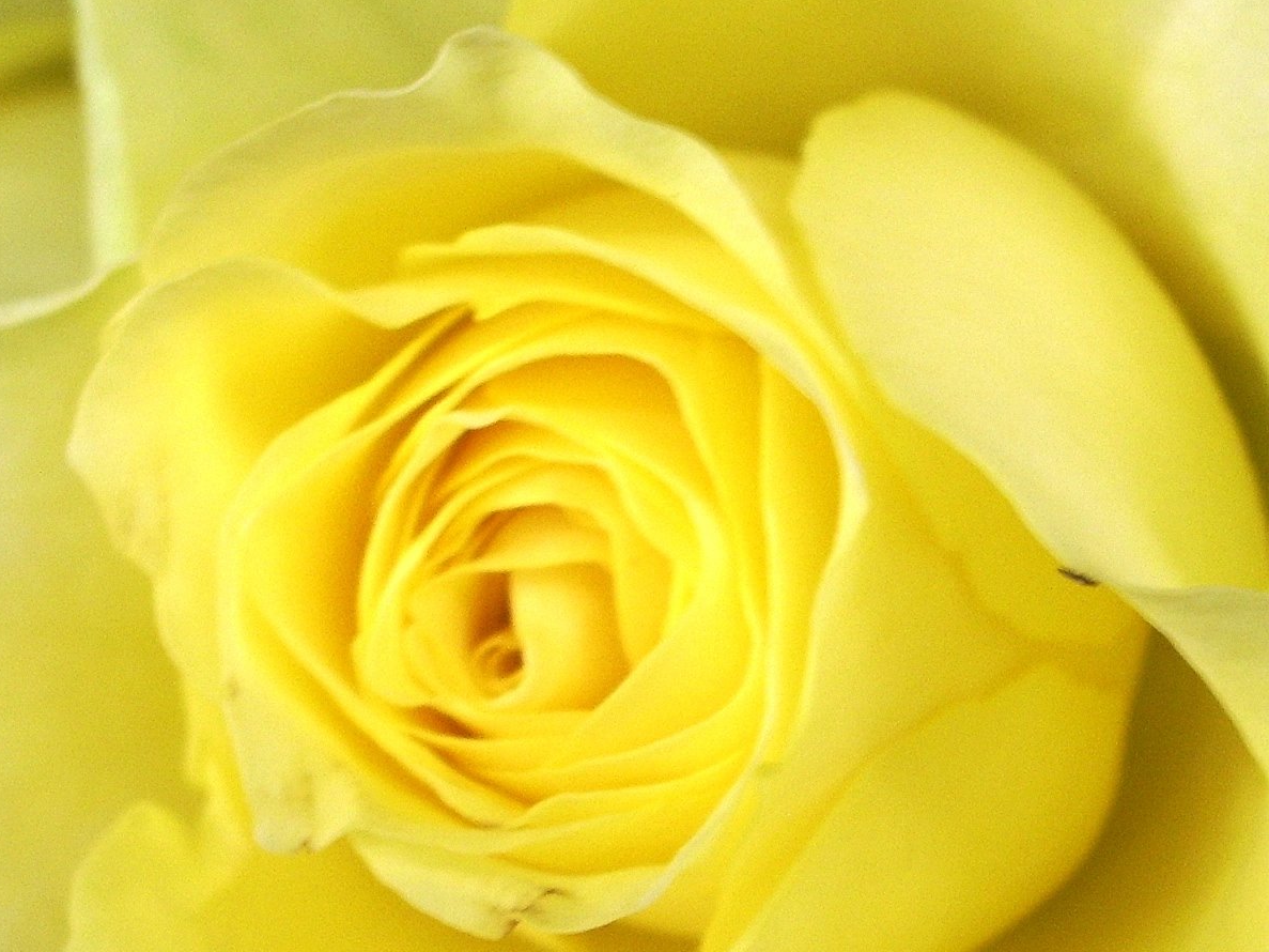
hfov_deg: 18.4
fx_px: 3922
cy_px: 507
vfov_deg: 13.8
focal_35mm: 107
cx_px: 603
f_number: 3.5
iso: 100
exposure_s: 1/20
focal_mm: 10.2
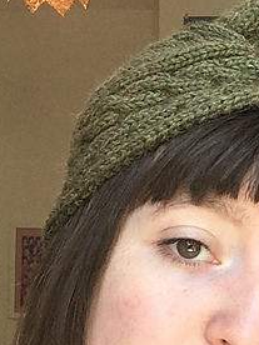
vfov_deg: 26.1
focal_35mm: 72
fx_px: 718
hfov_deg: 20.2
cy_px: 318
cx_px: 211
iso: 64
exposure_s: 1/60
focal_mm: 2.15
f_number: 2.4
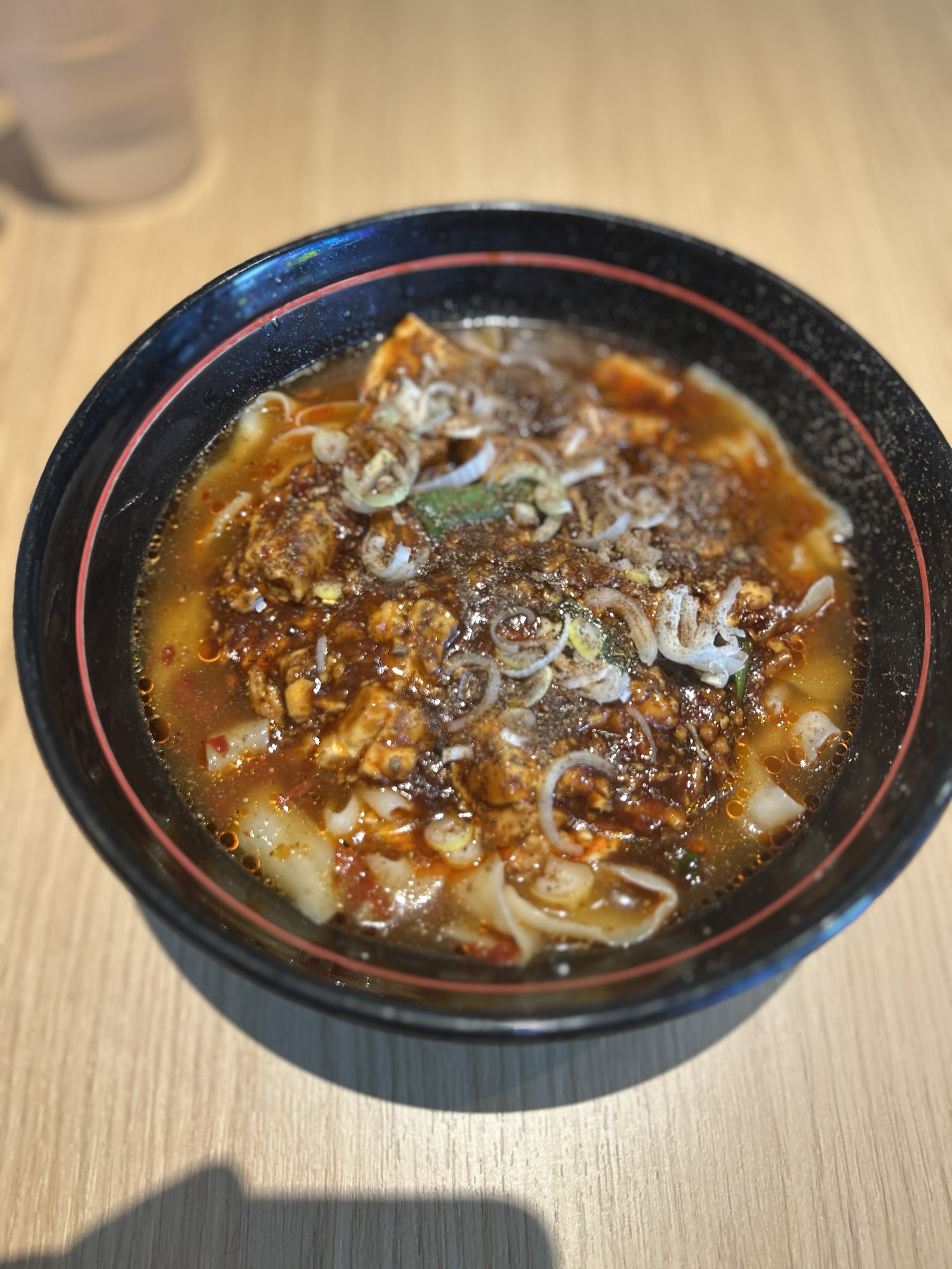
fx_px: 953
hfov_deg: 53.1
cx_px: 476
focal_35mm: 26
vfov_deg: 67.3
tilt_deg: -61.5
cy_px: 634
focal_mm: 5.7
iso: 100
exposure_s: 1/100
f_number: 1.5
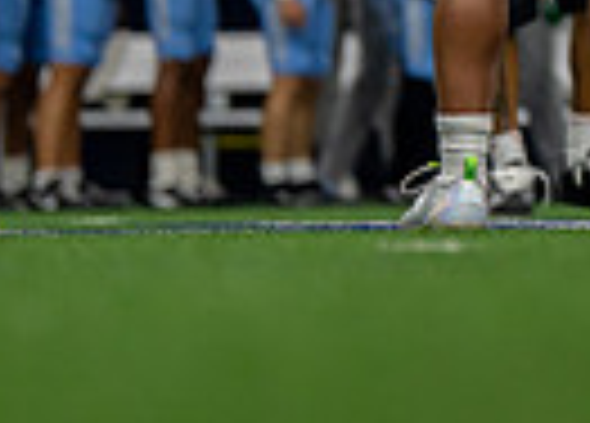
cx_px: 1164
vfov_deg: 2.3
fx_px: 10707
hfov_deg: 3.1
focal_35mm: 638
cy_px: -420
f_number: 2.8
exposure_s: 1/500
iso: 500
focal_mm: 128
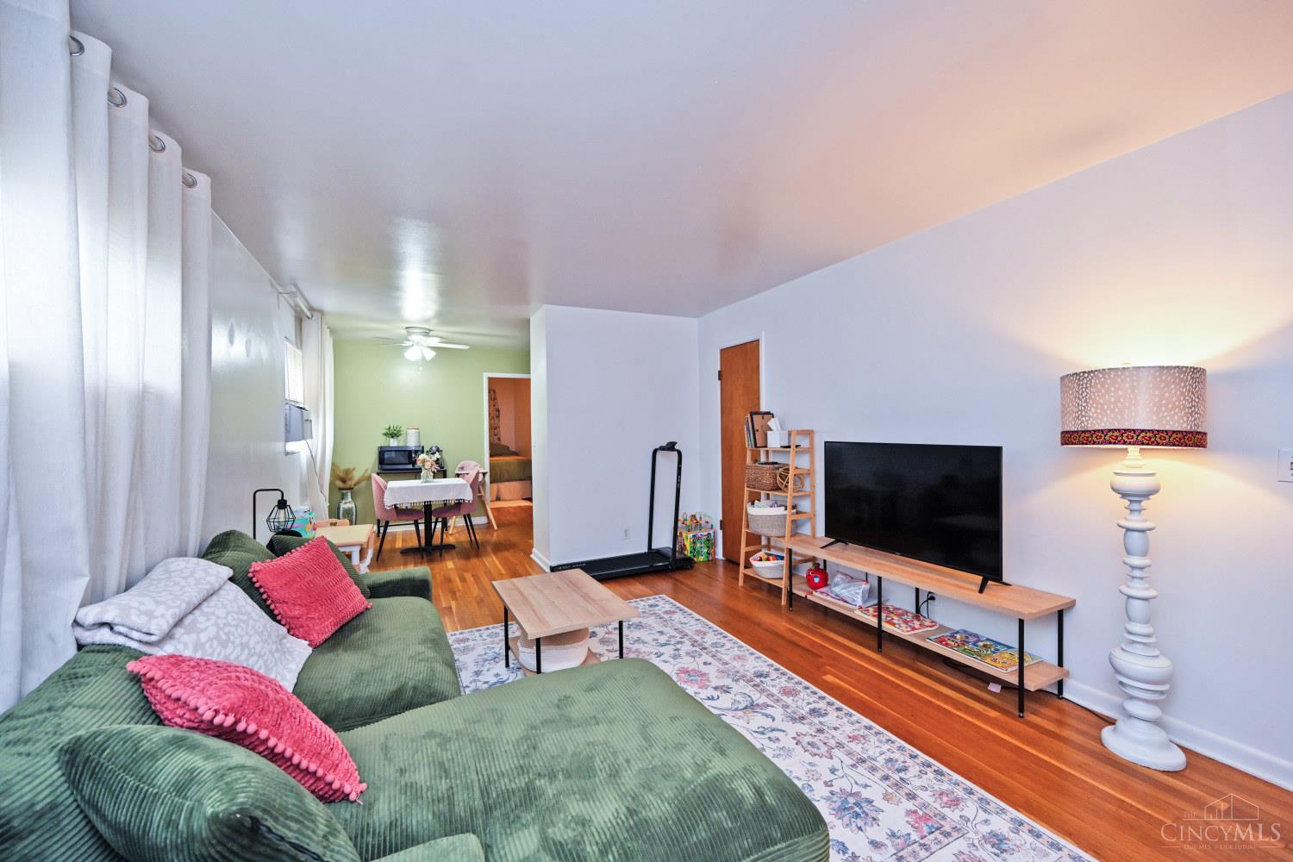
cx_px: 646
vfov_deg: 81.2
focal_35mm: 14
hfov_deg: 104.3
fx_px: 503
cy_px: 431
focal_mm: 14
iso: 800
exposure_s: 1/60
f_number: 4
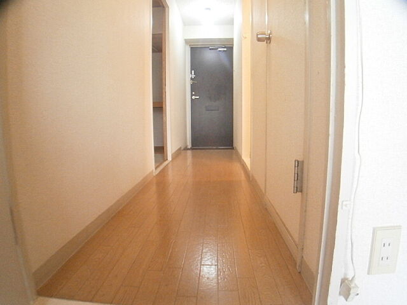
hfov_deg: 58.4
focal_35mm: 31
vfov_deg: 45.4
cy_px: 152
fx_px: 364
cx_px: 204
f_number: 2.9
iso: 800
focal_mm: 5.5
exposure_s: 1/40
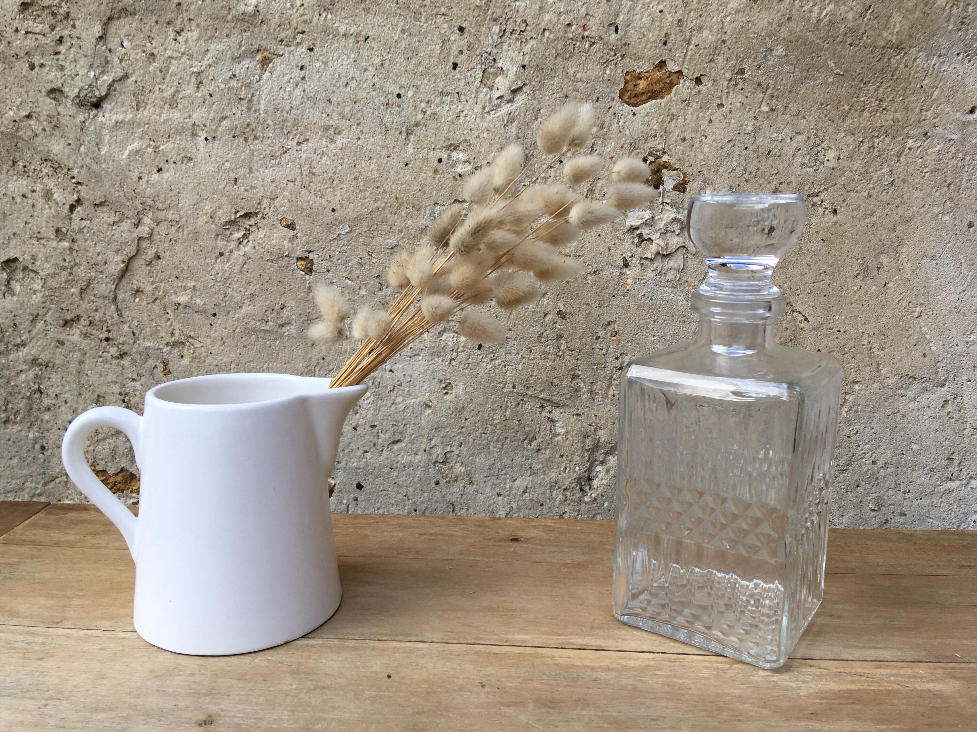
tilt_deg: -10.5
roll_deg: -1.8
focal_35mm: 29
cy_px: 366
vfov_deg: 48.2
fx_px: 818
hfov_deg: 61.7
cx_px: 488
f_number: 2.2
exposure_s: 1/102
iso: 25
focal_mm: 4.15
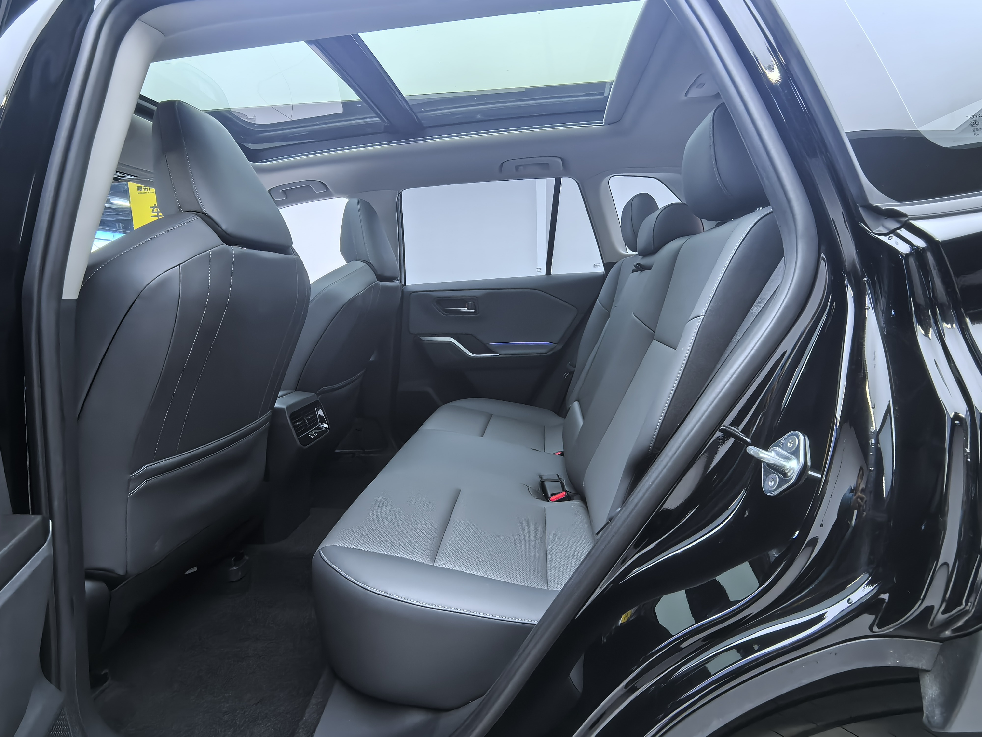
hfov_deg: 91.0
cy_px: 368
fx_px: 482
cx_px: 491
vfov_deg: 74.7
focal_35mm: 17
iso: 250
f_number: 2.2
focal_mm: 1.95
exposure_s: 1/33.3
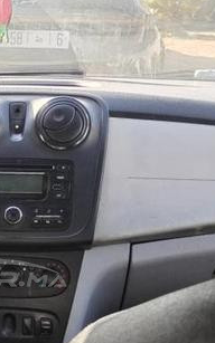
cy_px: 264
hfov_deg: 16.2
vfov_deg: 26.1
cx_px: -32
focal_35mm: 78
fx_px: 731
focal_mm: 4.75
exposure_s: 1/117
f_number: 1.8
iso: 100
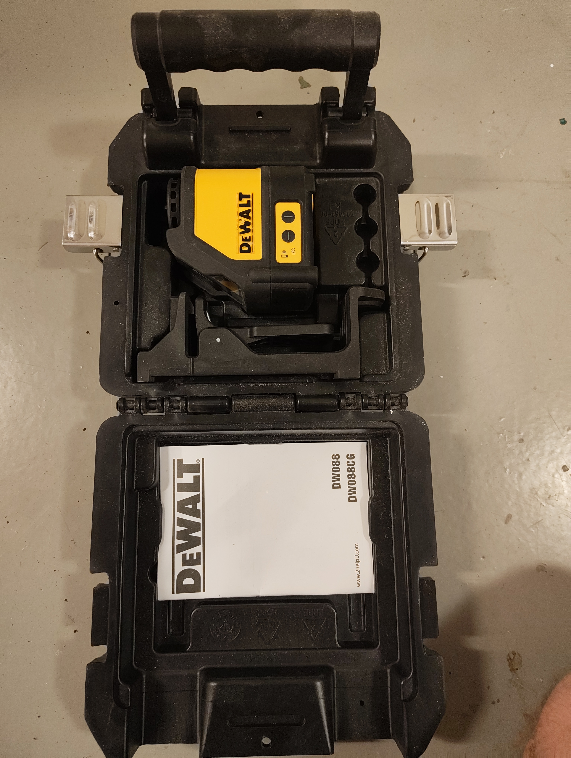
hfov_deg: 56.9
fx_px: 527
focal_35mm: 24
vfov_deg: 71.5
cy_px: 379
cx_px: 286
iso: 705
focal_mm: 5.56
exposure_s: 1/33.3
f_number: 1.88
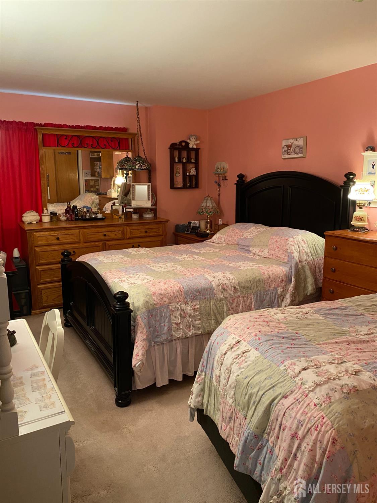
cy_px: 252
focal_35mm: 26
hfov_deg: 53.1
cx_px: 188
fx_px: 378
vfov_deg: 67.3
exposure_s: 1/40
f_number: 1.8
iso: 400
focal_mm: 4.25
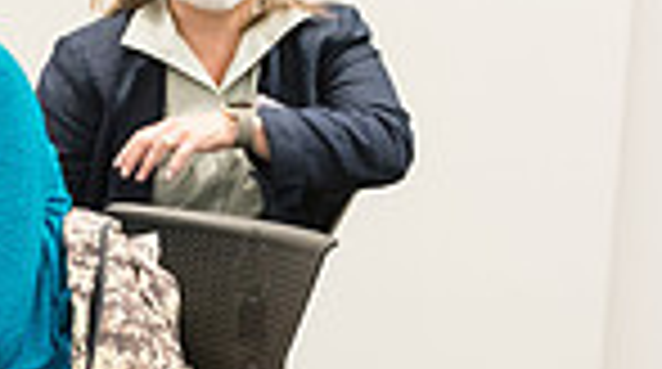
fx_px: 1962
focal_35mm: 112
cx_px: -621
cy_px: 304
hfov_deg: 15.6
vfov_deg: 10.7
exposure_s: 1/250
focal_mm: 27
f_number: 4
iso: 2500
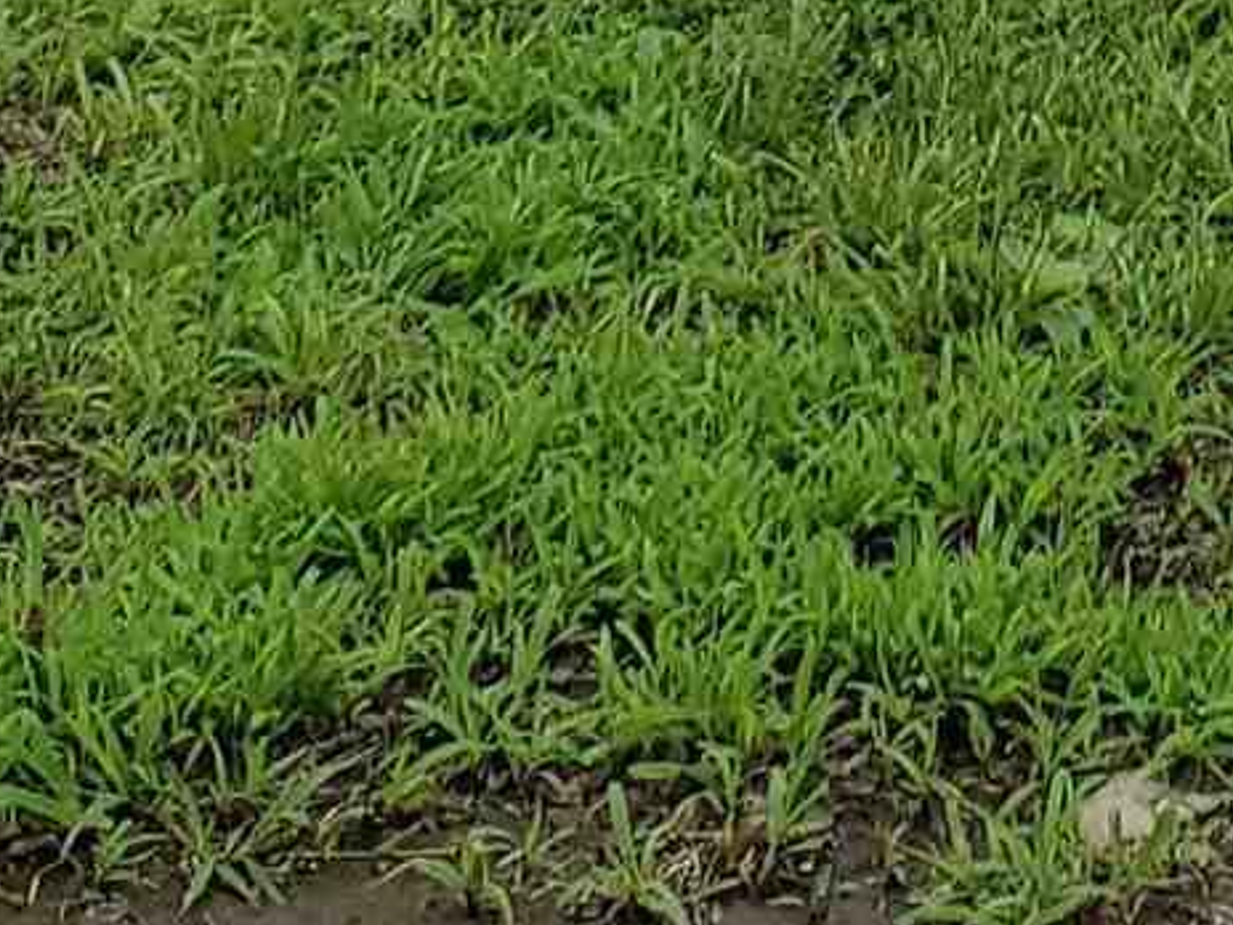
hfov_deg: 10.9
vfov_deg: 7.6
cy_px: -1858
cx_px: 2041
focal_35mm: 172
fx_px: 6127
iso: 50
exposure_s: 1/1030
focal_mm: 4.3
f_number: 2.4
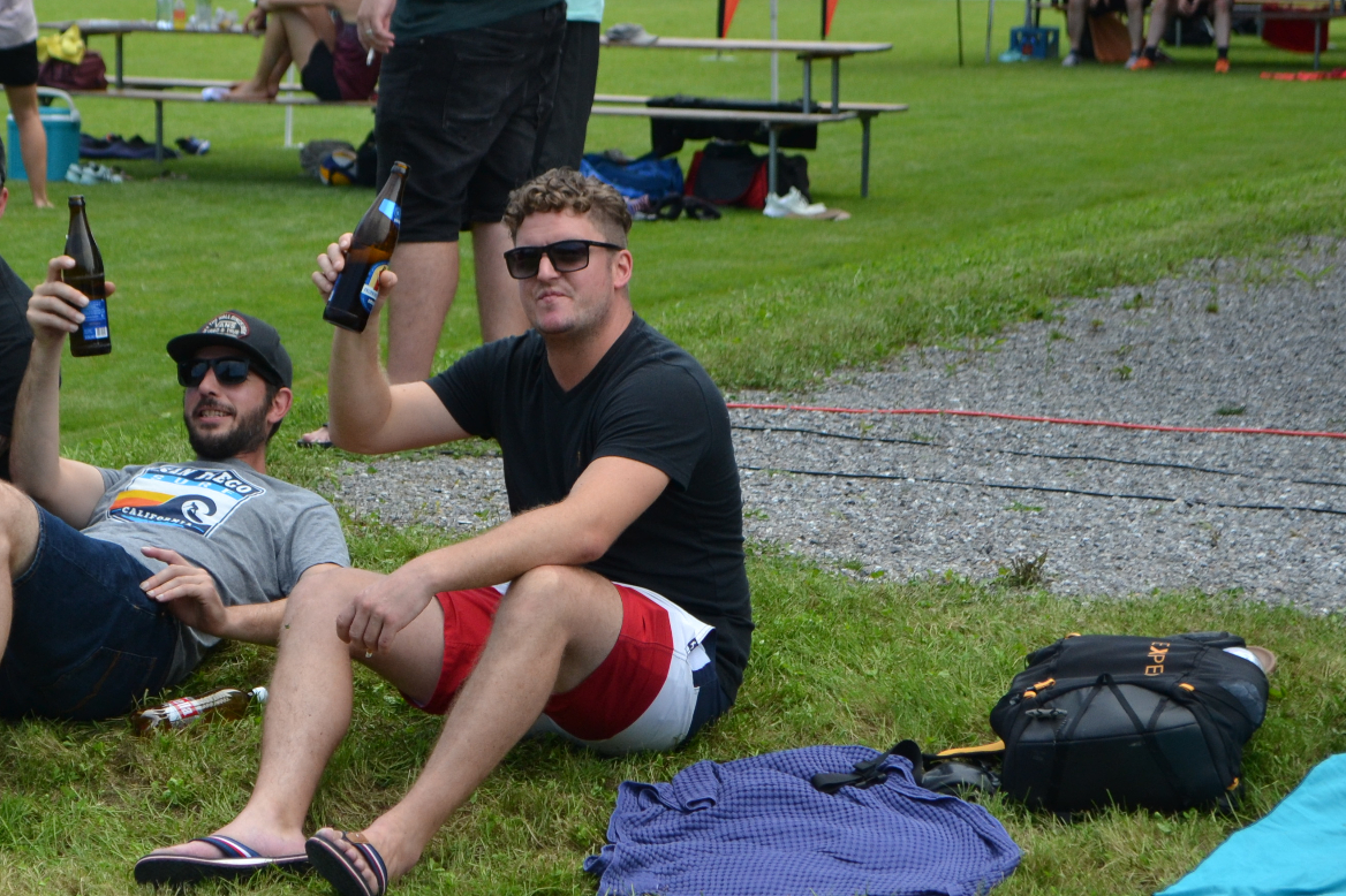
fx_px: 4523
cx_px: 336
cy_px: 481
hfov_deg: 16.8
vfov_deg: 11.3
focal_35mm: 121
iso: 400
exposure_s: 1/800
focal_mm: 46
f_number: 5.3
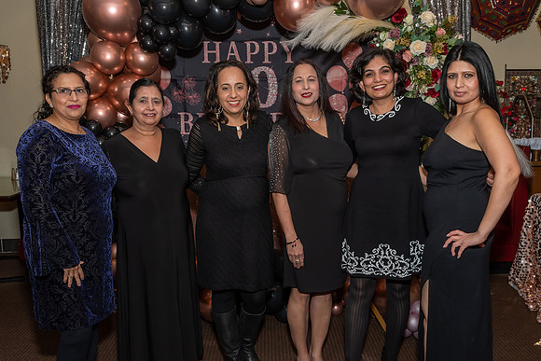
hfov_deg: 53.3
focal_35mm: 36
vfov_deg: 37.1
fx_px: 538
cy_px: 189
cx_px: 302
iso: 500
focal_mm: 20
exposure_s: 1/250
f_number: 9
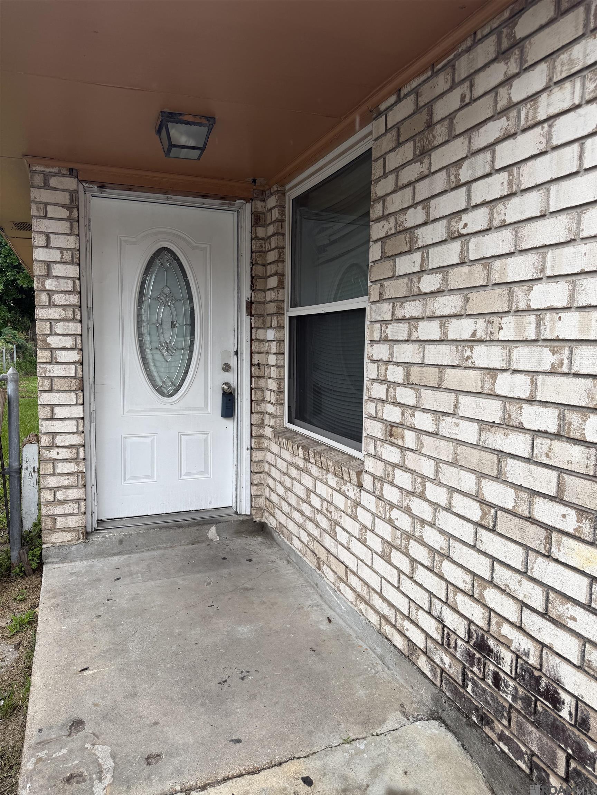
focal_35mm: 24
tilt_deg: -5.0
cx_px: 298
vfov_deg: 71.6
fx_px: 552
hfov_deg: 56.8
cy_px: 398
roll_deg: -1.8
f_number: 1.78
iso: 80
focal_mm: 6.76
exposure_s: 1/567
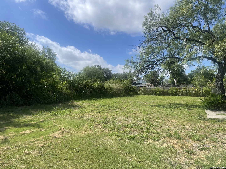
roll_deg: +0.1
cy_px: 84
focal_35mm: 26
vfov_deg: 53.1
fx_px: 170
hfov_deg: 67.3
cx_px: 113
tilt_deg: +3.4
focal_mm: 4.2
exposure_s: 1/4000
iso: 32
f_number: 1.6
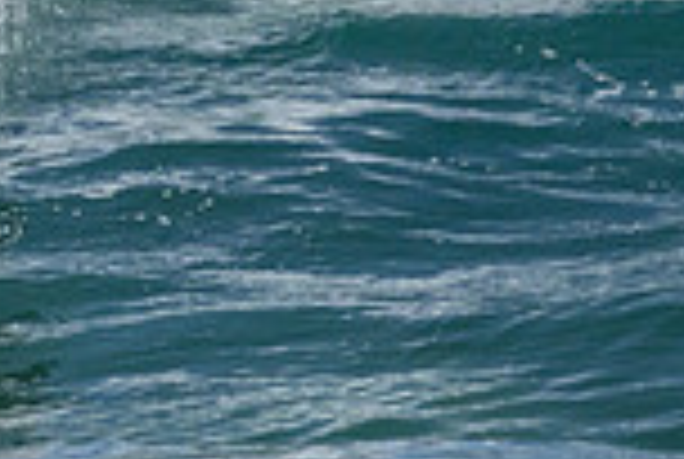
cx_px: -207
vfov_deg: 0.5
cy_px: -187
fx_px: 57930
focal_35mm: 3043
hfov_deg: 0.7
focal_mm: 800
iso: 2200
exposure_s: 1/1600
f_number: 11
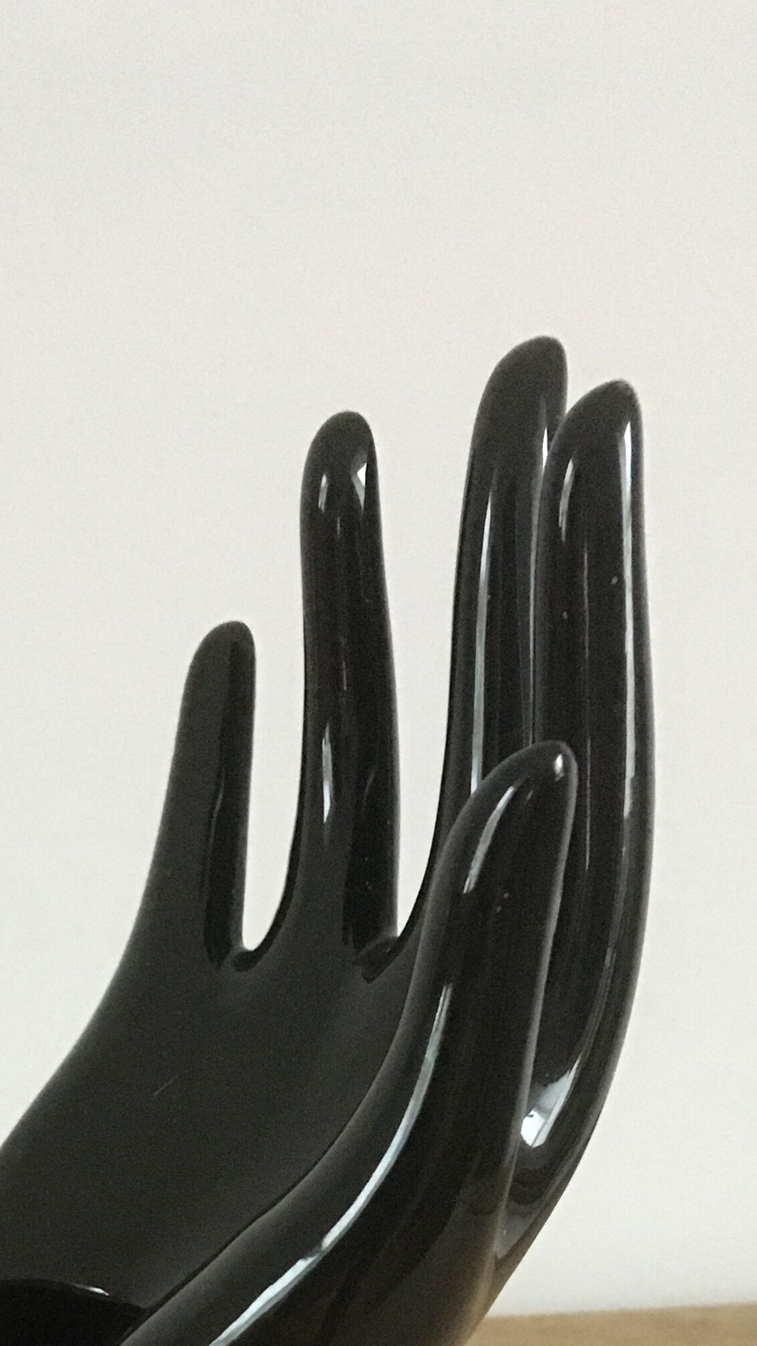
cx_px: 204
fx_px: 2249
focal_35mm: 63
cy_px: 1280
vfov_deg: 31.3
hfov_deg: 19.0
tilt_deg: -20.4
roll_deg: -3.5
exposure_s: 1/17
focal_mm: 4.15
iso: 320
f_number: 2.2
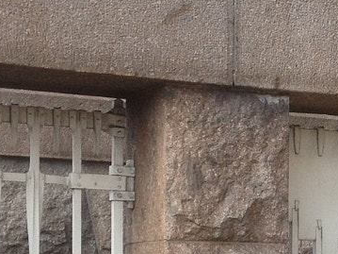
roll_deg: -1.1
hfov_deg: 12.5
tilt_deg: -0.1
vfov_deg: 9.4
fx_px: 1523
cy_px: 316
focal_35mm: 156
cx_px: 336
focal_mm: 4.28
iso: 50
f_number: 2.4
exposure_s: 1/292
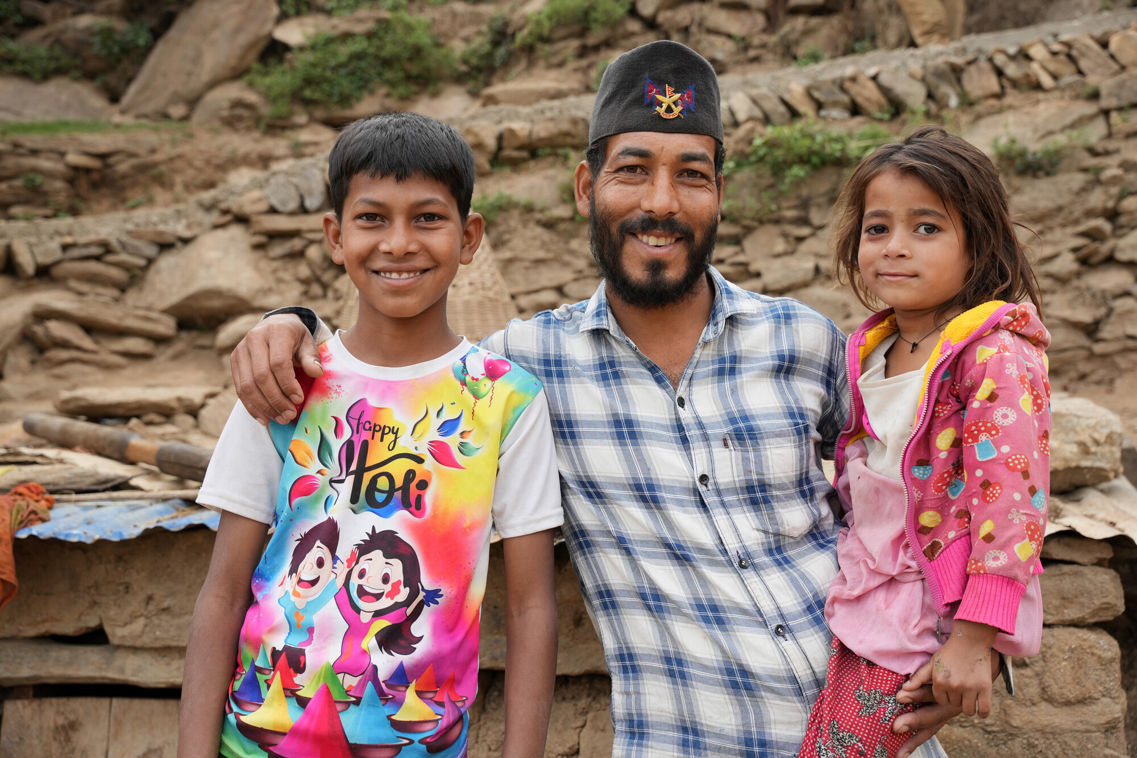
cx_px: 568
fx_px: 1200
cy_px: 379
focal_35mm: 38
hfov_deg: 50.7
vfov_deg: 35.0
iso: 320
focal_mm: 38
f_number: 4.5
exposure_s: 1/250
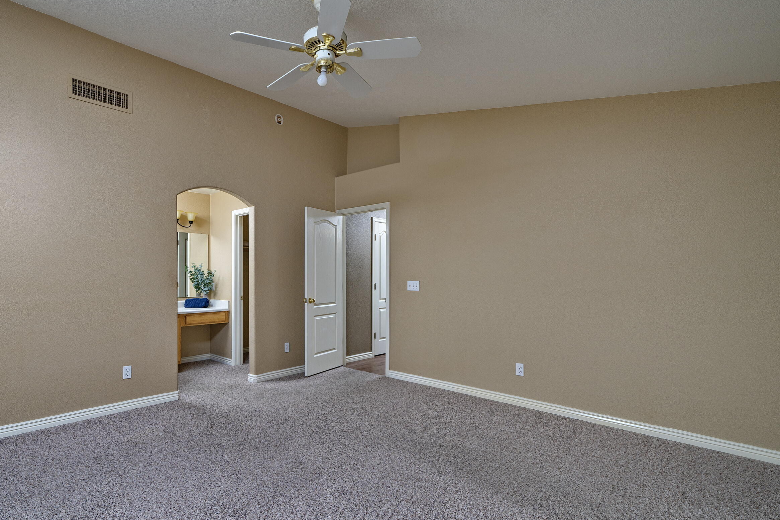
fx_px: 390
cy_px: 276
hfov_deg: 89.3
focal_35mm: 18
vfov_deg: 67.3
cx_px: 329
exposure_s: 1/80
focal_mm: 15
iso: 200
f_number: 9
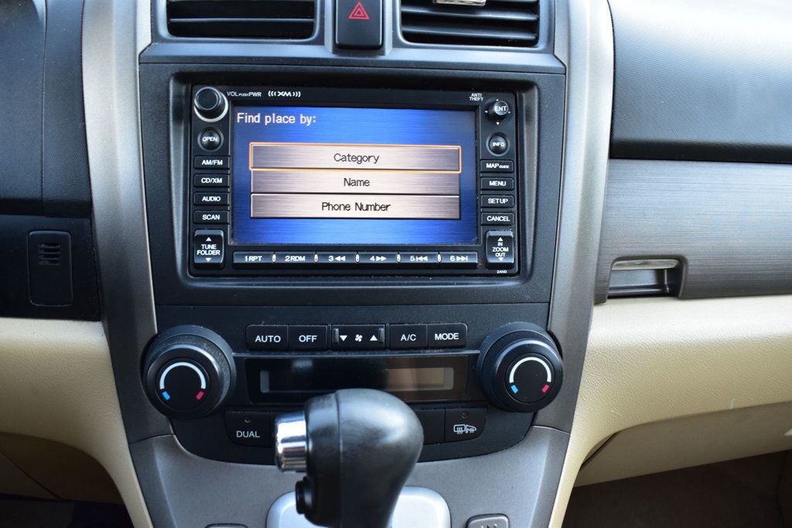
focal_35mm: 33
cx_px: 396
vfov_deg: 39.9
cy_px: 264
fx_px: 726
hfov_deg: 57.2
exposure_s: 1/20
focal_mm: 22
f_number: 6.3
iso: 400
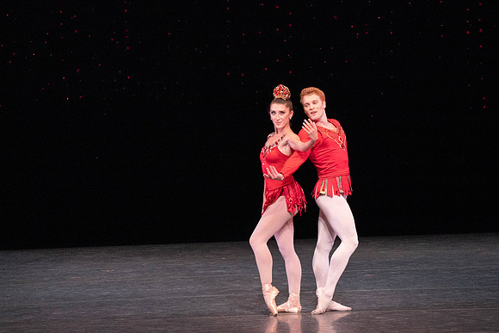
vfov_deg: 3.7
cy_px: 166
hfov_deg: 5.5
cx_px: 250
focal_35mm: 376
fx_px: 5213
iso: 16000
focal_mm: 376
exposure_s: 1/500
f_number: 11
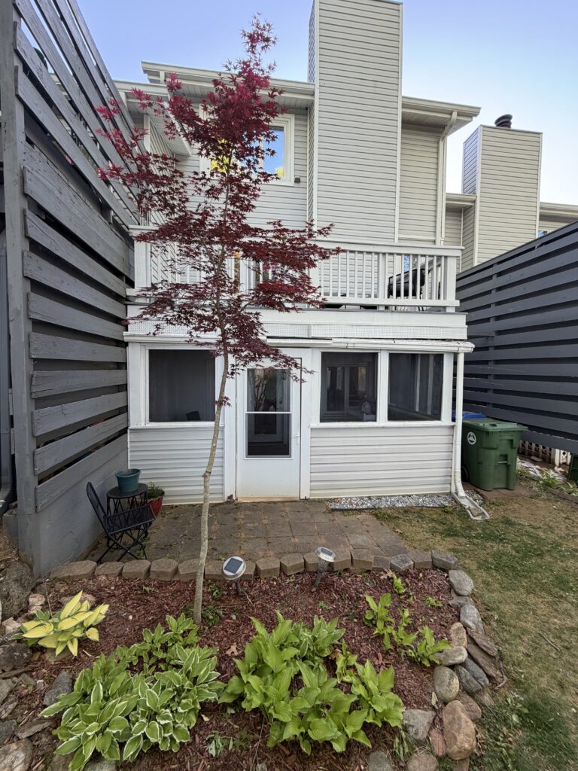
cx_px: 289
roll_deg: -1.1
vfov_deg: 102.1
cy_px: 386
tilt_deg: -3.0
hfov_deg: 85.7
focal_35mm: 14
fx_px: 312
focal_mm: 2.22
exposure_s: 1/121
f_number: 2.2
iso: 80
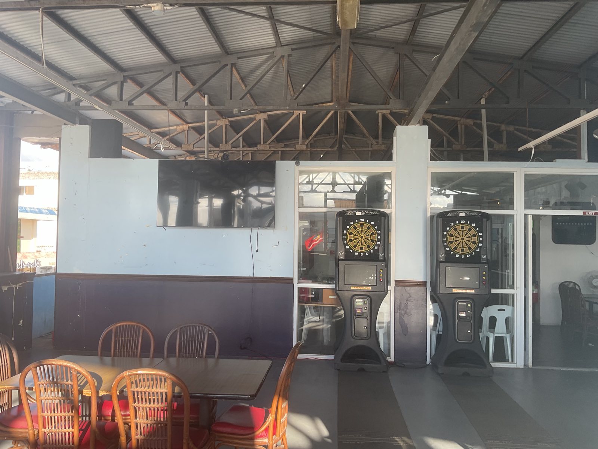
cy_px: 224
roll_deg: +0.0
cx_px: 299
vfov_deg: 48.2
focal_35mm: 29
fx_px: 501
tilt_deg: +2.3
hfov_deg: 61.7
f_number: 1.8
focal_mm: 3
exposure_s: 1/140
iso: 16
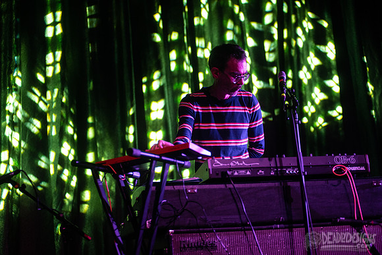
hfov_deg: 25.4
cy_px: 128
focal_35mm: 80
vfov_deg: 17.1
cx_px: 191
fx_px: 849
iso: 3200
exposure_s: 1/200
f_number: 3.2
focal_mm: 80
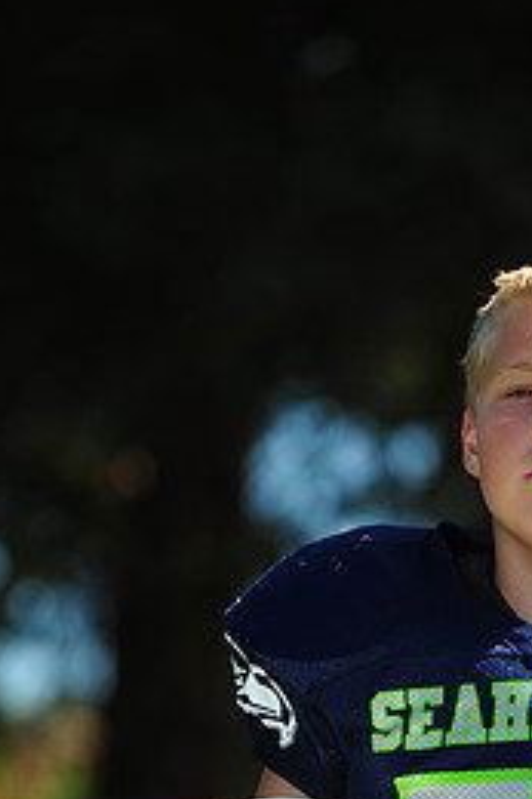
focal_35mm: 447
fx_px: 9921
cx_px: 477
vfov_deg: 4.6
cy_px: 851
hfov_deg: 3.1
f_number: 4.5
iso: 400
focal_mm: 200
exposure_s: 1/2000
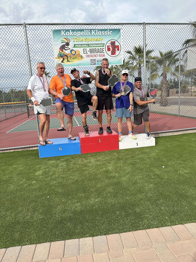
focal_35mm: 24
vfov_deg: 71.6
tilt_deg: -8.2
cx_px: 98
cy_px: 131
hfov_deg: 56.8
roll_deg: +4.3
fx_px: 181
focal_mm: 6.86
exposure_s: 1/3717
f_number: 1.78
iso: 80
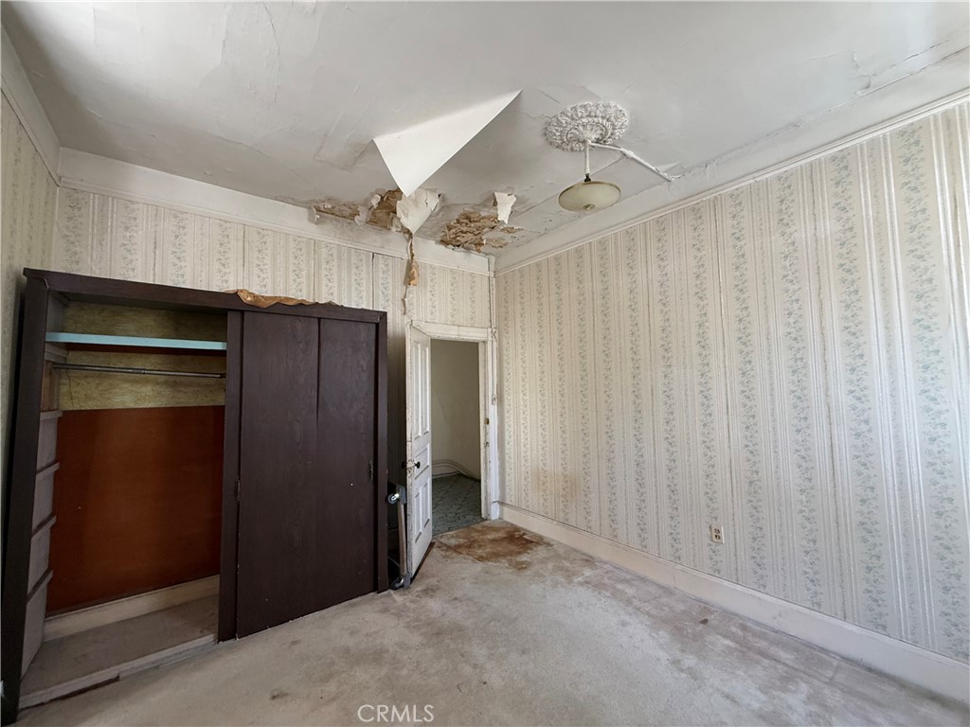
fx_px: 392
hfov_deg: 102.1
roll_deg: +1.3
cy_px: 364
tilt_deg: +3.1
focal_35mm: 14
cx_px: 485
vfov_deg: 85.7
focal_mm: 2.22
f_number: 2.2
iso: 320
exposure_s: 1/82
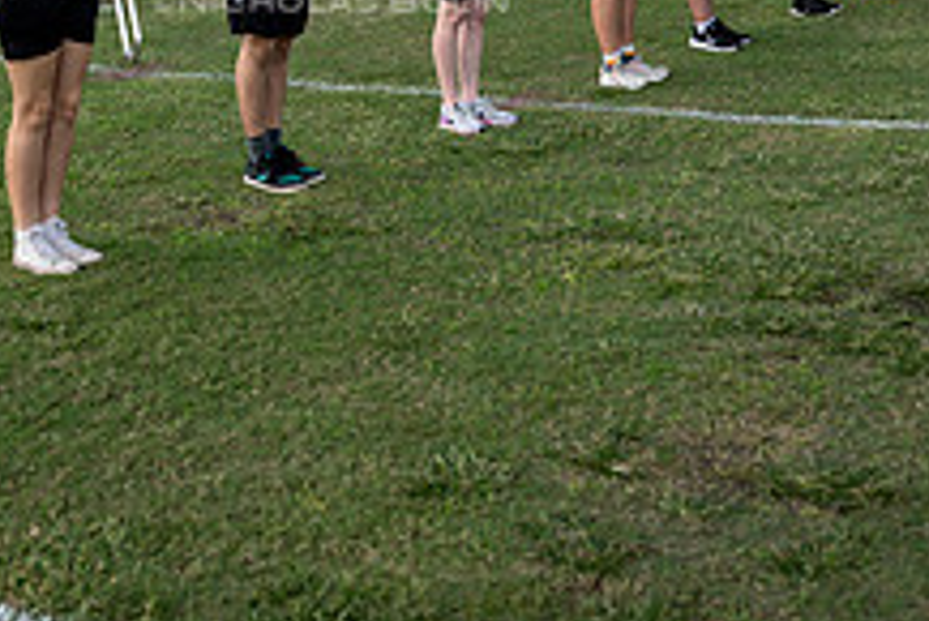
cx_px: 330
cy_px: -191
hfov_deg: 31.2
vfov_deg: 19.6
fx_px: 1653
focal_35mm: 64
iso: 125
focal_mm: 24
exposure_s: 1/1250
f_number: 2.8
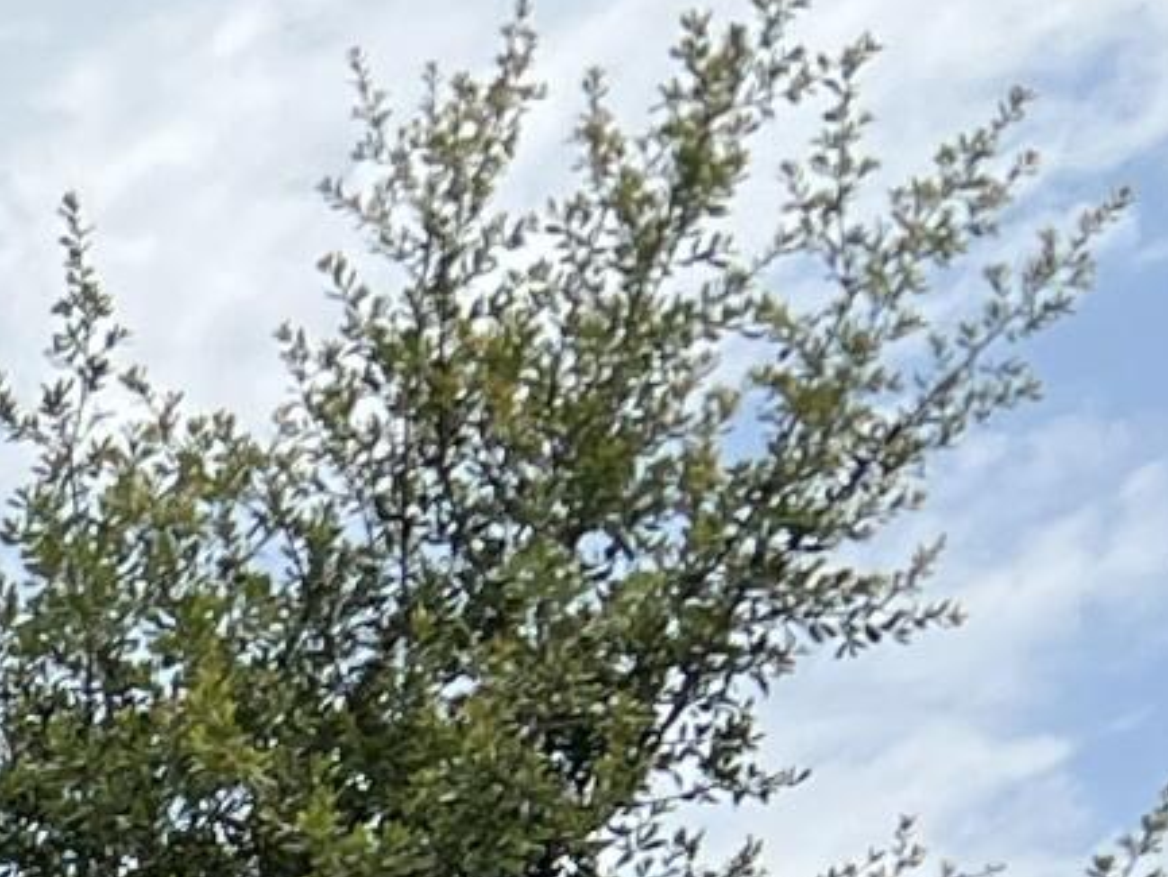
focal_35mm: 180
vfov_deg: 7.3
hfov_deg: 9.4
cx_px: -1934
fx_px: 6075
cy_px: 2682
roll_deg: -0.5
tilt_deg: +1.7
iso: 50
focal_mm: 5.7
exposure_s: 1/6211
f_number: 1.5
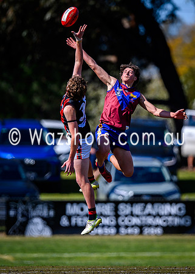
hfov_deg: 1.6
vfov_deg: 2.3
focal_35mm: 877
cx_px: 138
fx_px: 6802
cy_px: 136
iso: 250
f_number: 4
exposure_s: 1/2500
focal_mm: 500
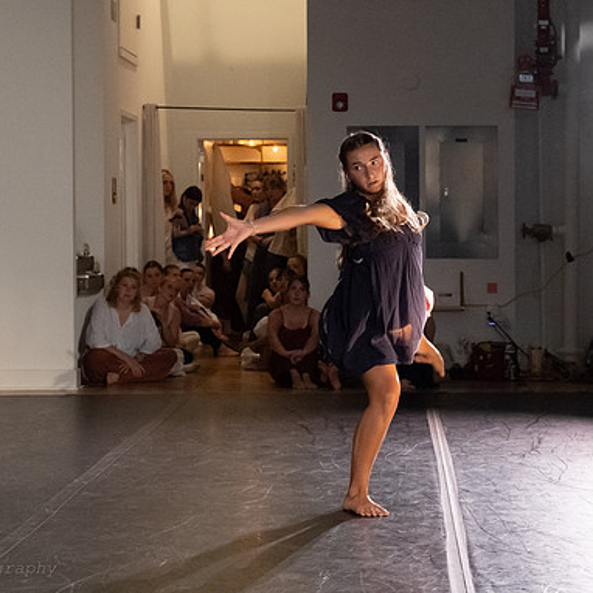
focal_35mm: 93
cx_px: 399
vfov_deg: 18.7
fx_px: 1802
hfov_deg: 18.6
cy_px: 263
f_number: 4
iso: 6400
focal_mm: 53
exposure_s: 1/320
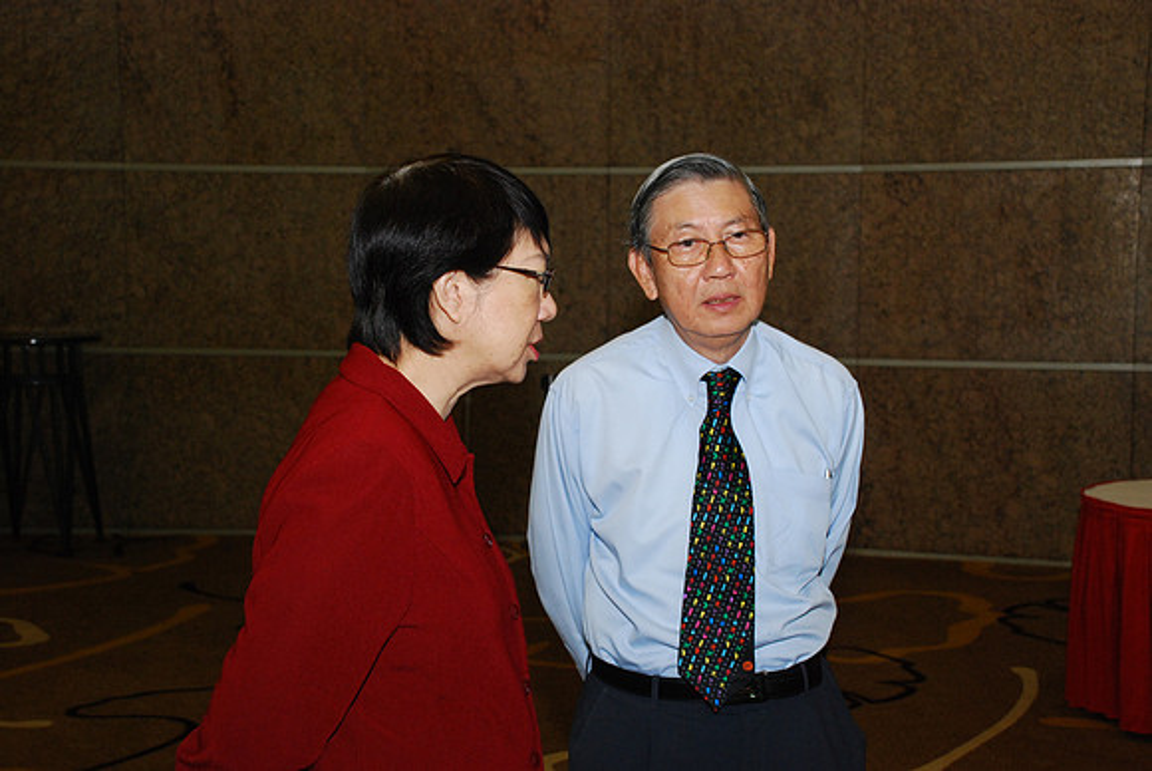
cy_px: 386
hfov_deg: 33.4
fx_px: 1922
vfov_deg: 22.7
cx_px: 576
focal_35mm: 60
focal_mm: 40
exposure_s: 1/60
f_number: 6.3
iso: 800
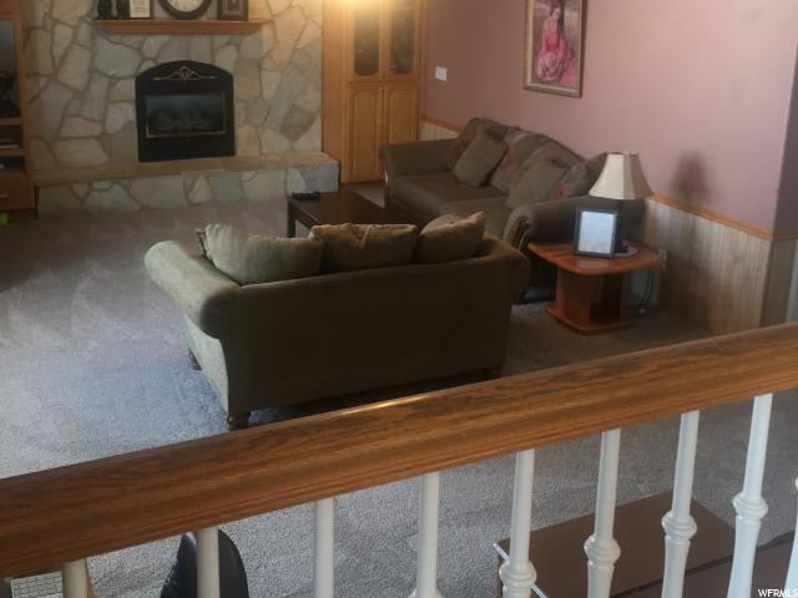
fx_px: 669
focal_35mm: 29
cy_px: 299
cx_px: 399
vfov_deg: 48.2
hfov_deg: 61.7
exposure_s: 1/30
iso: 80
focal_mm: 4.15
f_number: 2.2
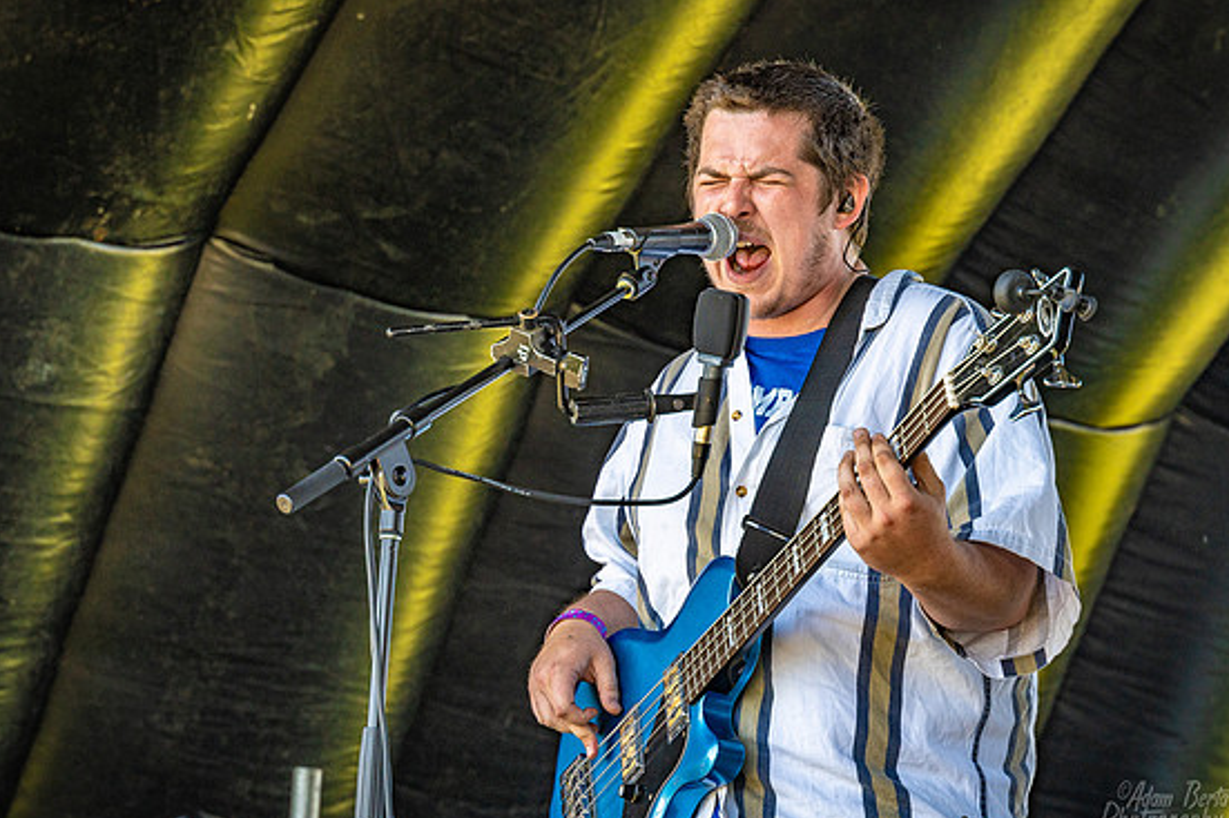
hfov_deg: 17.4
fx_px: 4027
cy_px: 409
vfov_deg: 11.6
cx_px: 611
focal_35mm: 118
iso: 200
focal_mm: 75
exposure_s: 1/320
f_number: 5.6
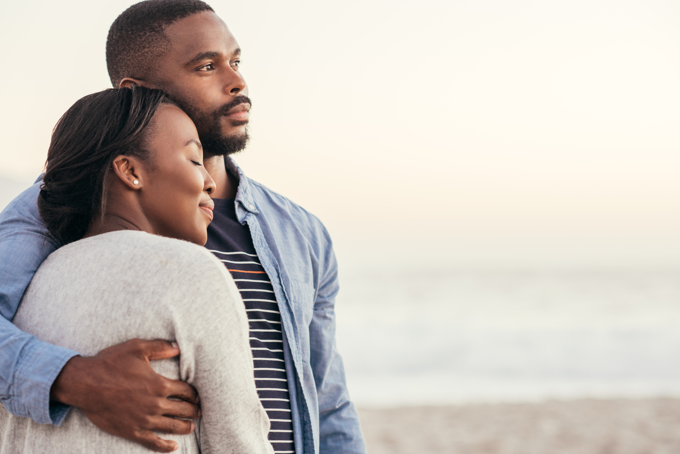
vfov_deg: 15.2
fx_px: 1701
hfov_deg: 22.6
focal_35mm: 90
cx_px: 328
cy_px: 220
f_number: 2.8
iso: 500
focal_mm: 85
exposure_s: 1/200
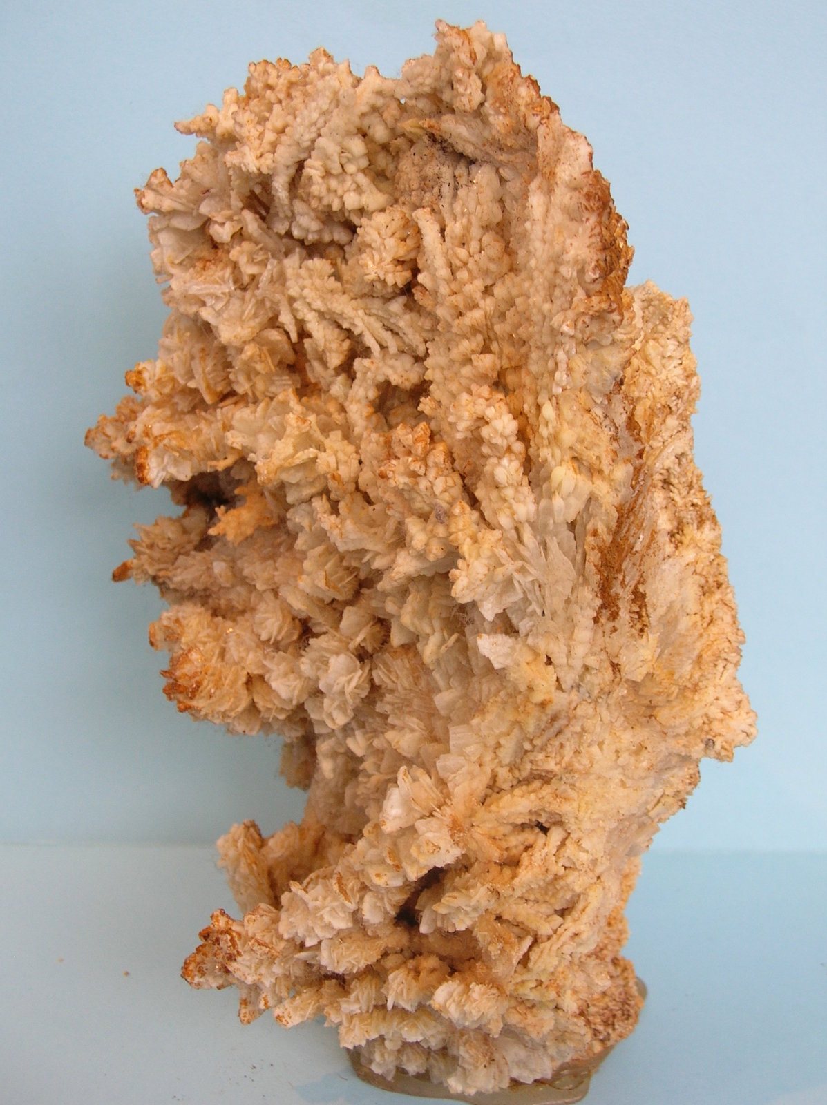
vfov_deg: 40.5
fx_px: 1500
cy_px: 552
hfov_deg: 30.8
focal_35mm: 47
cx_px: 414
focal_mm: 7.8
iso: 50
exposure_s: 1/7.3
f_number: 2.9
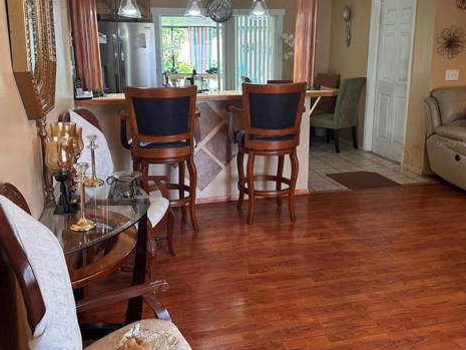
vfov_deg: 42.8
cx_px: 234
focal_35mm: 33
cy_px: 143
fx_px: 444
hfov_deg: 55.3
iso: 125
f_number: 1.78
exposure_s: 1/60
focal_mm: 6.86
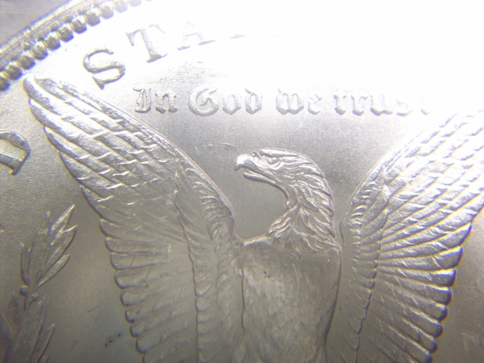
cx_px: 242
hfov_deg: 50.1
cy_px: 182
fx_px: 517
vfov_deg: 38.7
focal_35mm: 37
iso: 80
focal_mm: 6.2
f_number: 2.8
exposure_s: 1/20.5
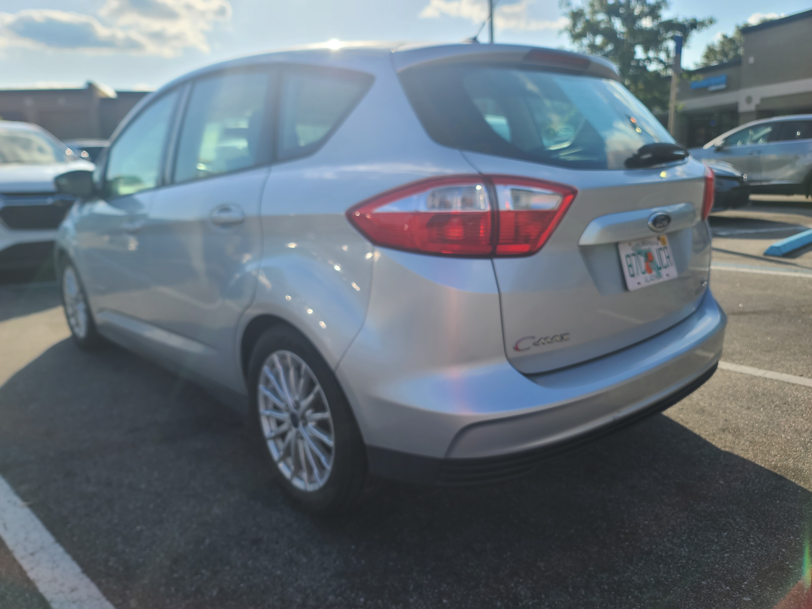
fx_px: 586
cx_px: 406
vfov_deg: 54.9
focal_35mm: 25
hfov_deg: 69.4
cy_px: 304
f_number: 1.8
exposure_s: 1/686
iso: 16
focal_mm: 7
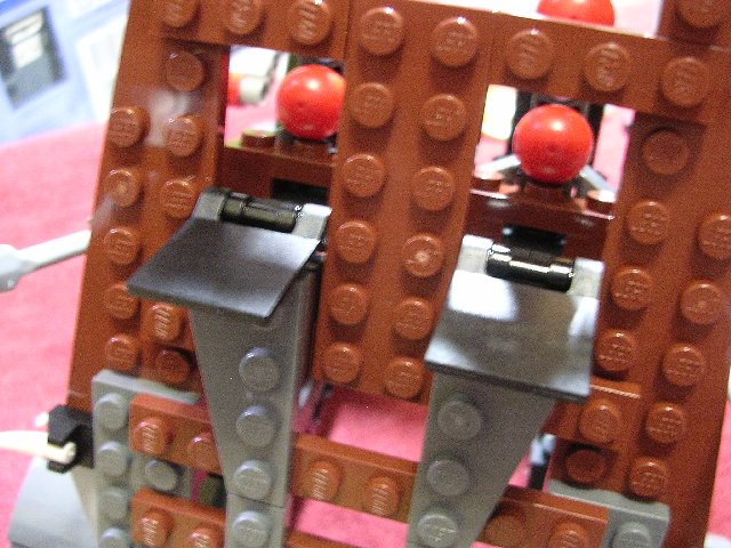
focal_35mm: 38
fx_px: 802
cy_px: 274
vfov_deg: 37.7
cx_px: 366
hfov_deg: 49.0
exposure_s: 1/2.2
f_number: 2.8
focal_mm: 5.8
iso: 400
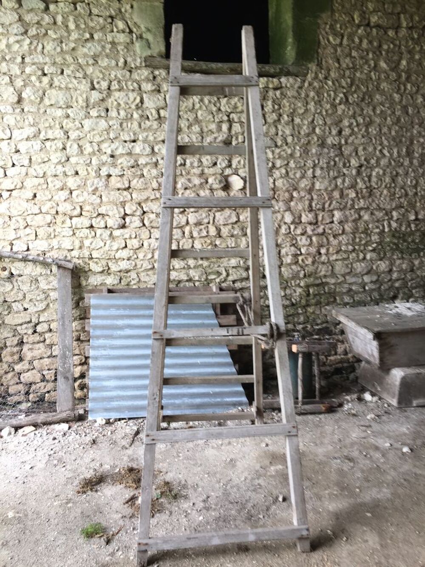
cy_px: 284
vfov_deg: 61.7
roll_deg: +2.3
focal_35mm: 29
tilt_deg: -7.7
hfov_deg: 48.2
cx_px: 212
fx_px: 475
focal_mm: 4.15
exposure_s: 1/50
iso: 32
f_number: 2.2
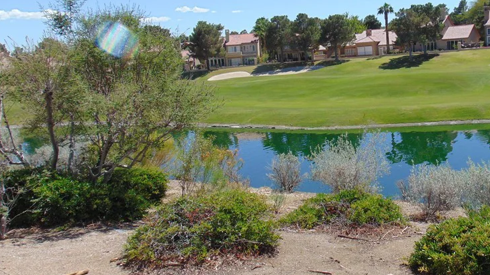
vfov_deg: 31.0
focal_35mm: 38
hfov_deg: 51.8
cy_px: 99
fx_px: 494
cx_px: 328
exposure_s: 1/250
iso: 80
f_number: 7.7
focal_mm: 4.5
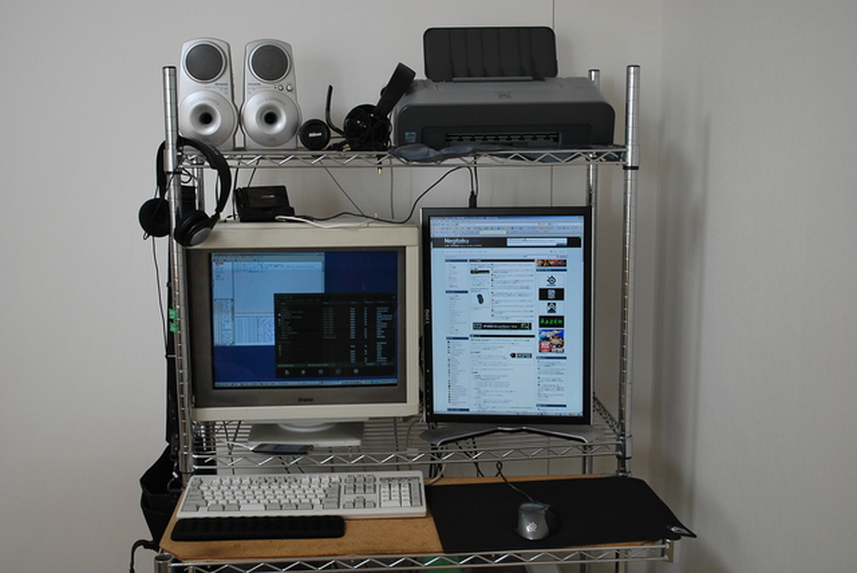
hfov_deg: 44.9
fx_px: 1036
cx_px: 428
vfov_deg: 30.9
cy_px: 286
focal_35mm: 44
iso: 280
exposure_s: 1/30
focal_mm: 29
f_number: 4.8
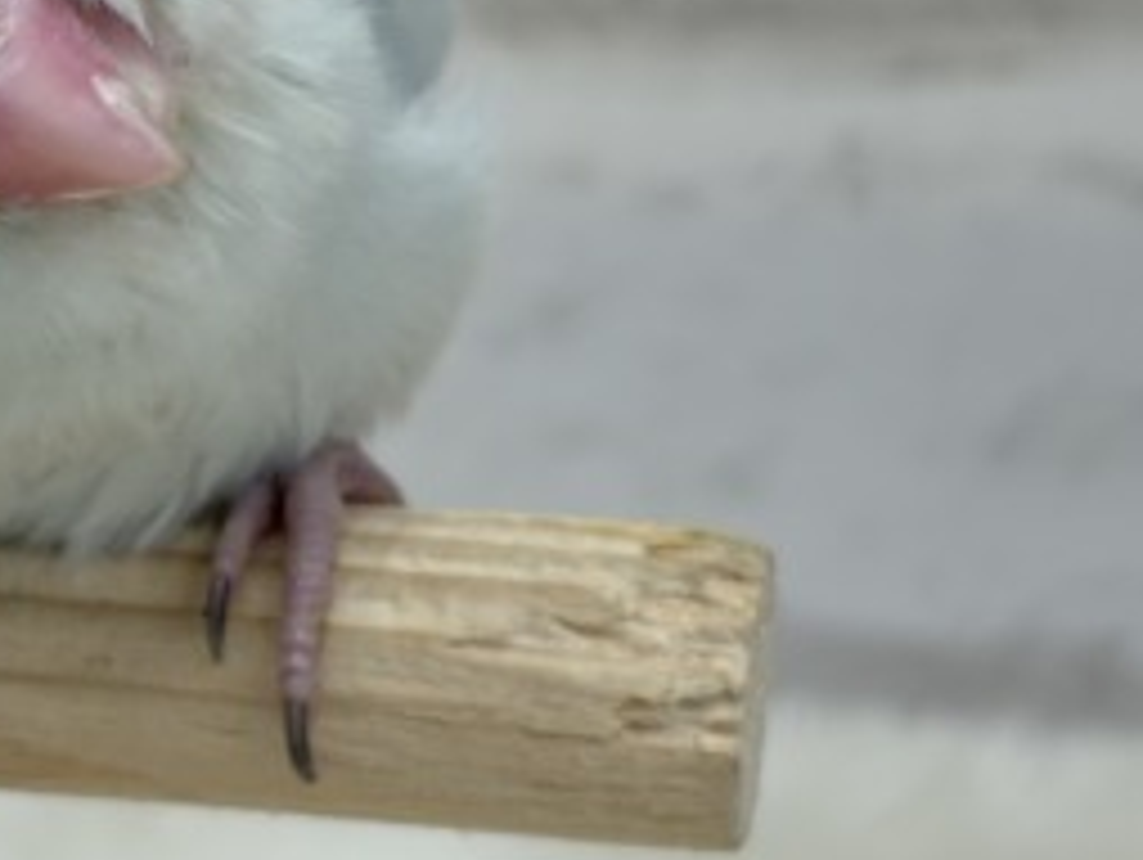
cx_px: 153
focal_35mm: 131
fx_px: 4330
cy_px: 113
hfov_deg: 14.9
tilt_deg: -10.2
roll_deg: +0.8
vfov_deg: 11.3
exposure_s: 1/100
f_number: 1.6
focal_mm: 5.96
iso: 64
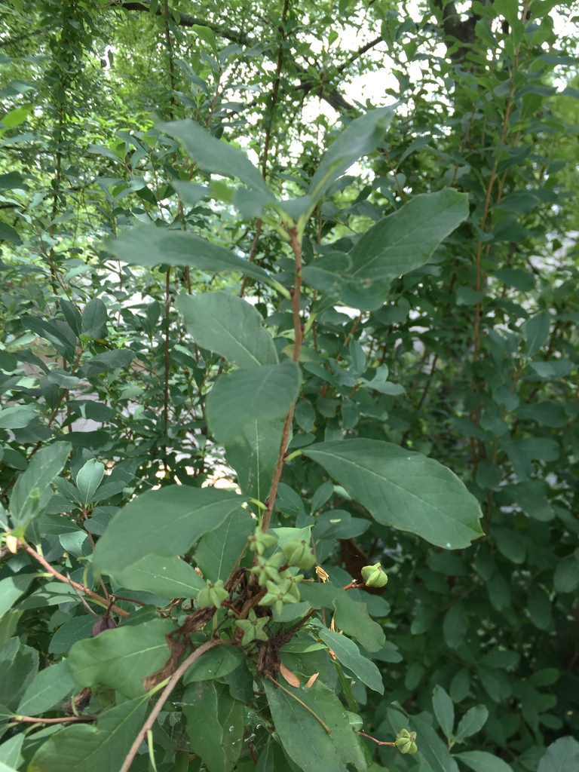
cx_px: 290
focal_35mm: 29
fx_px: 647
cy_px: 386
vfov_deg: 61.7
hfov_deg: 48.2
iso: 32
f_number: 2.2
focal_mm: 4.15
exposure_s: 1/143
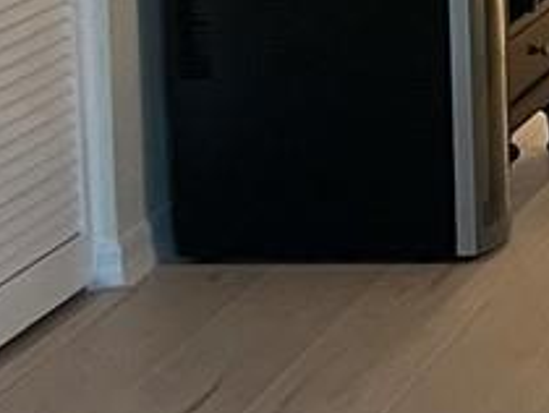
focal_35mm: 198
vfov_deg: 7.4
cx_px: 1435
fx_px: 3144
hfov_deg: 8.8
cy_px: -112
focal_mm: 5.7
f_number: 1.5
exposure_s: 1/60
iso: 125
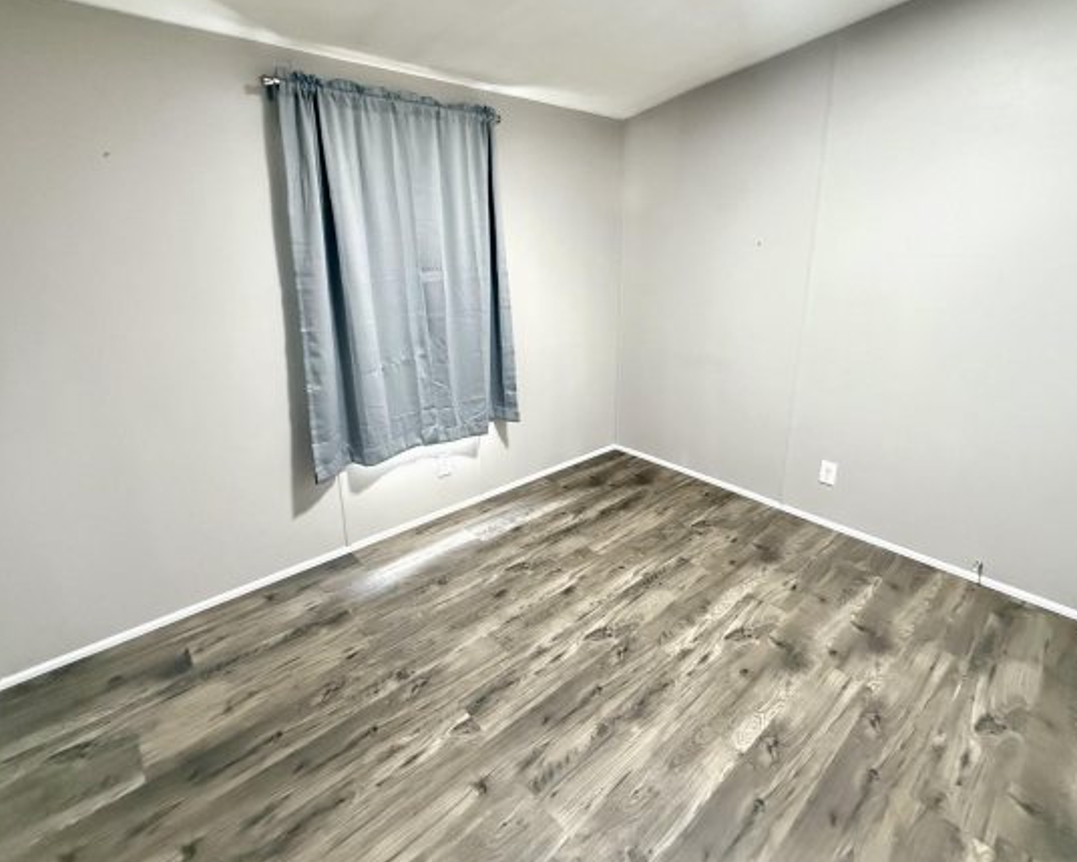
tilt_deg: -15.1
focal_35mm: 17
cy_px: 384
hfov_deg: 89.6
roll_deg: -0.1
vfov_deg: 76.7
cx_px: 556
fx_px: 542
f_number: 2.2
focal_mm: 2.22
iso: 1250
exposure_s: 1/60
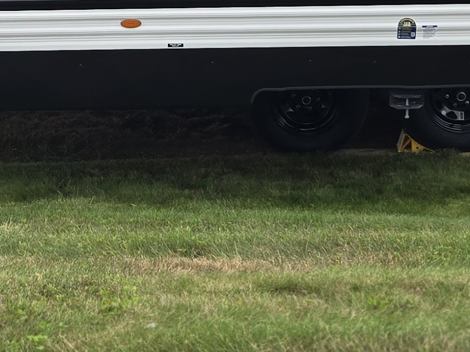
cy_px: -42
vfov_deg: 13.5
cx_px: 85
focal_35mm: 107
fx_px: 1453
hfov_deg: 18.2
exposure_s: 1/717
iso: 25
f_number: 1.8
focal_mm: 5.4
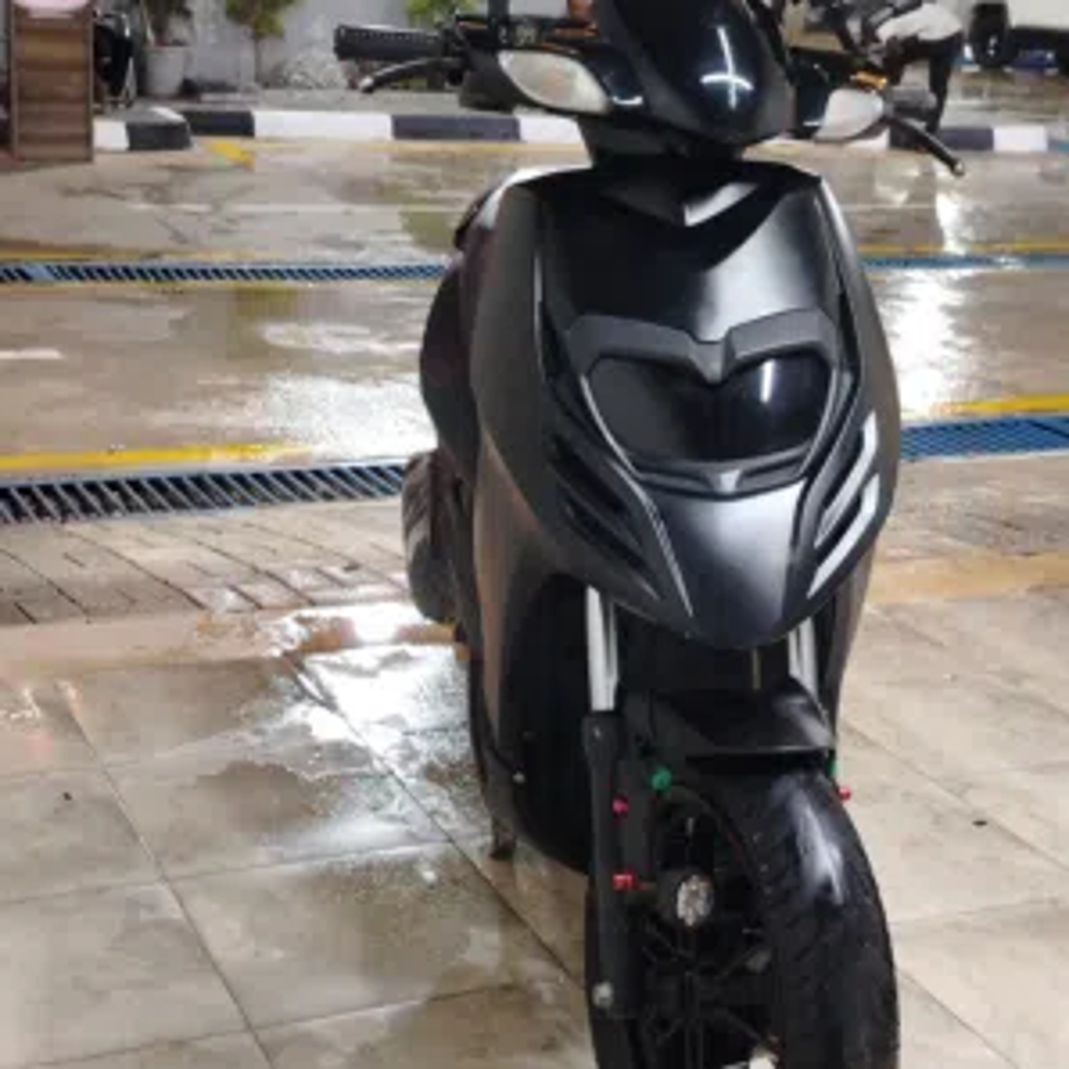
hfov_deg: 30.0
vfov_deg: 30.0
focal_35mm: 57
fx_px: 1992
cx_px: 534
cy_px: 603
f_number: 1.75
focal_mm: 5.25
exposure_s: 1/50
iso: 320
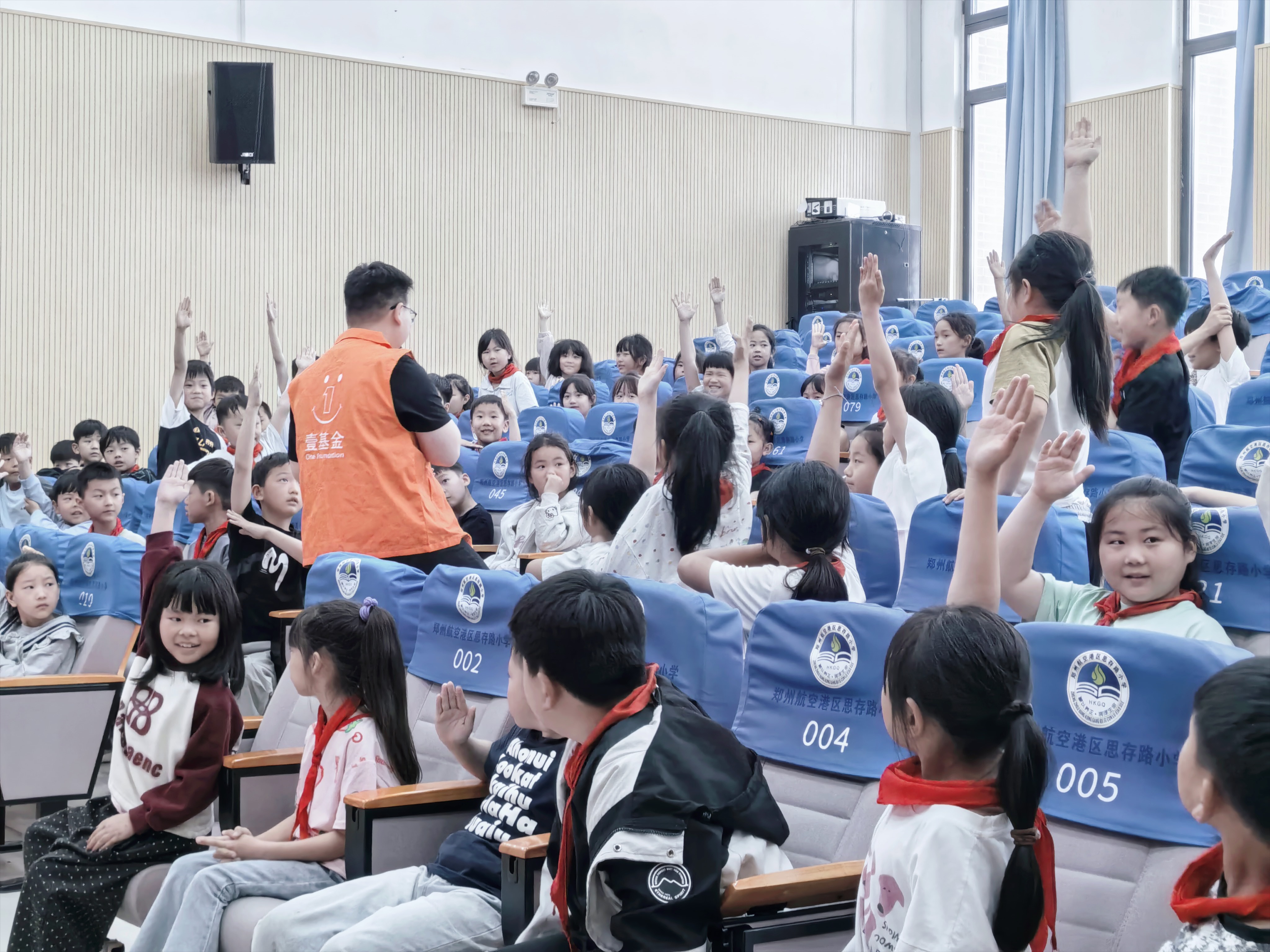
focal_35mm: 54
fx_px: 1981
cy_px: 476
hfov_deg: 35.5
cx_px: 635
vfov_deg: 27.0
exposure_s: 1/99.6
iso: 250
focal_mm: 5.52
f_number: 1.9
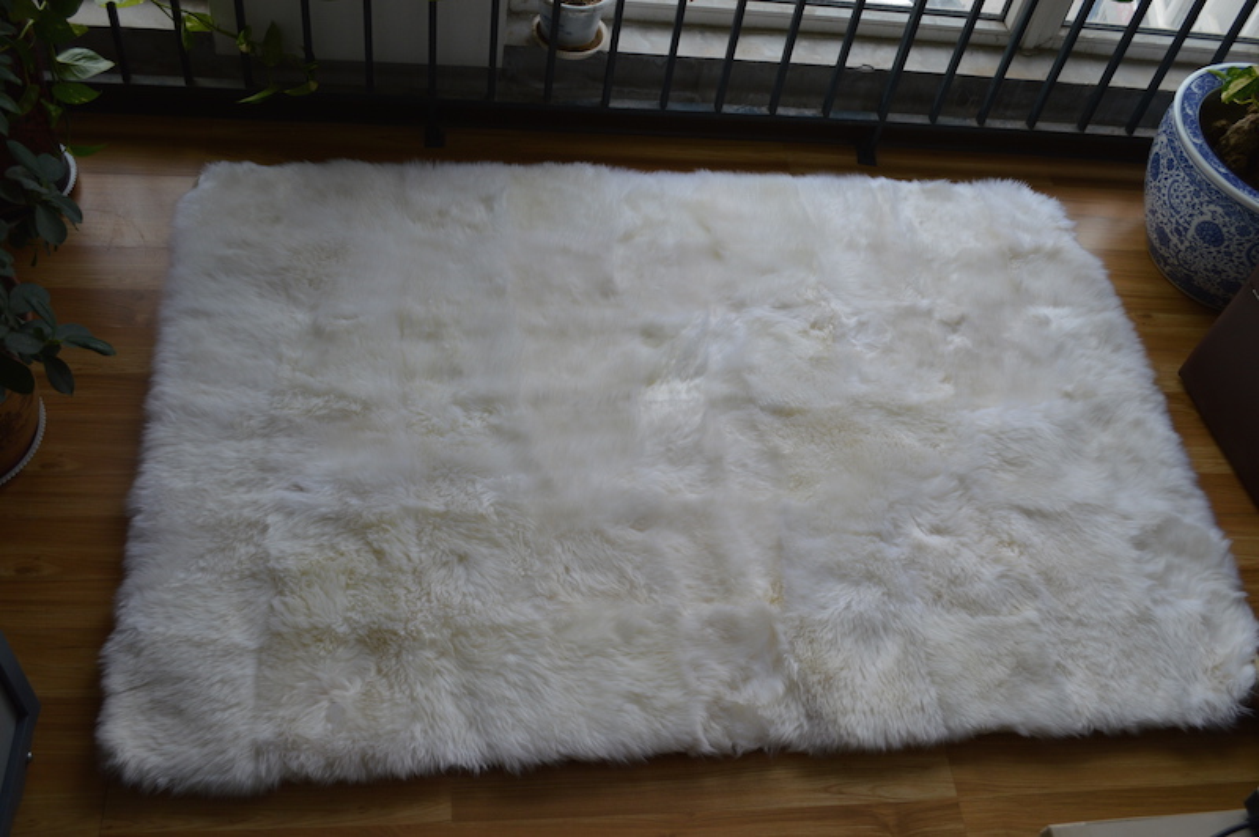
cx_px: 630
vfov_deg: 39.9
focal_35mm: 33
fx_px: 1153
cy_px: 418
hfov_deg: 57.3
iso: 280
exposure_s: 1/125
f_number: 5.6
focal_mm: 22
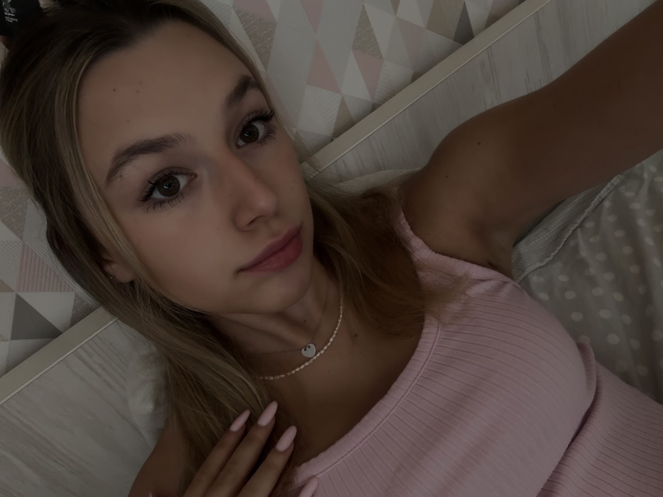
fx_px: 441
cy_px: 248
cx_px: 332
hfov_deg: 73.9
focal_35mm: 23
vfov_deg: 58.9
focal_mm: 2.69
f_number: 1.9
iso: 320
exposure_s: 1/44
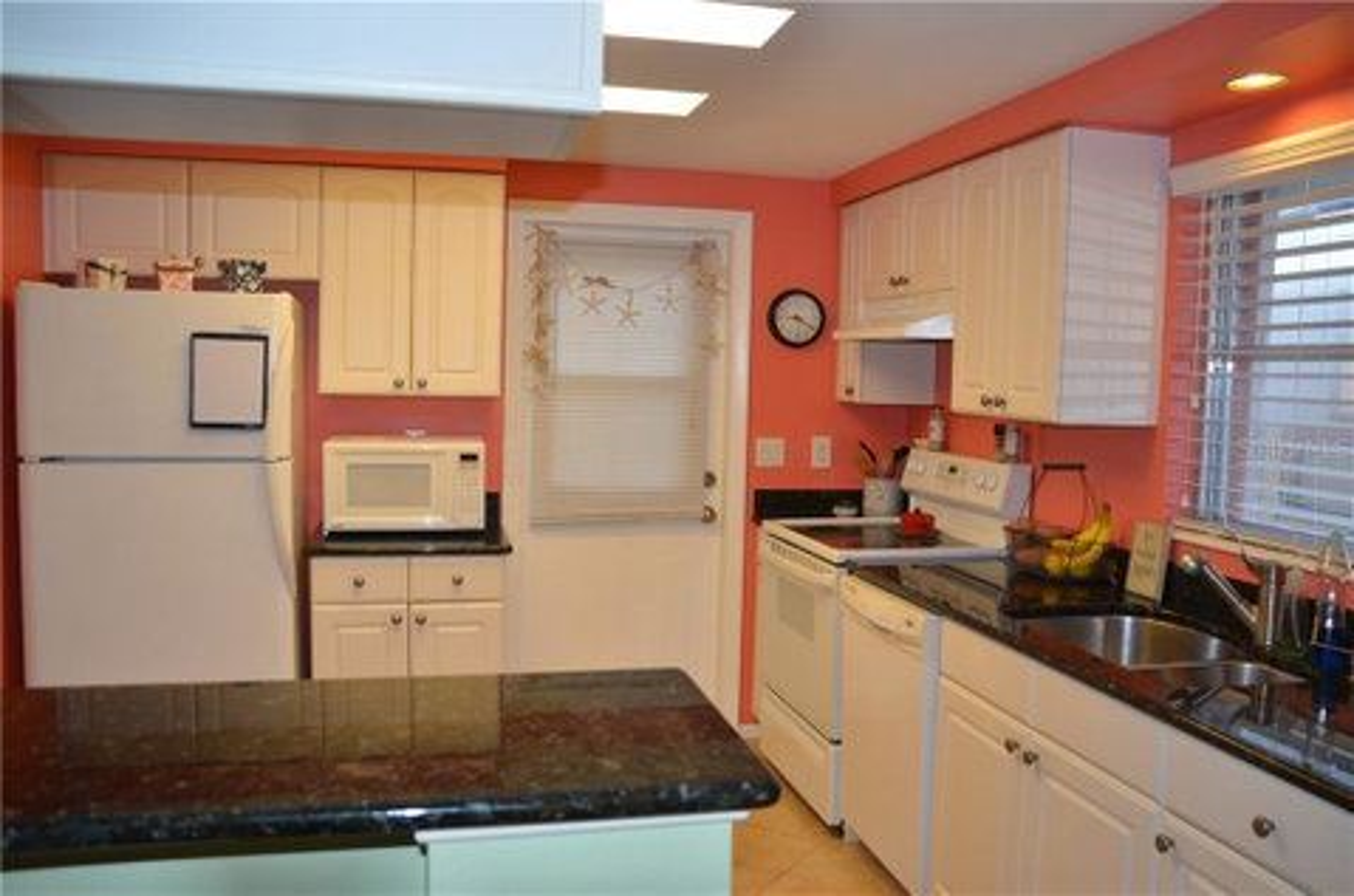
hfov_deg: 62.0
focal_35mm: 30
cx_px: 677
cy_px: 448
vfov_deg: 43.4
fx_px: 1126
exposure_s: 1/60
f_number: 3.5
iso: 450
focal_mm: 20
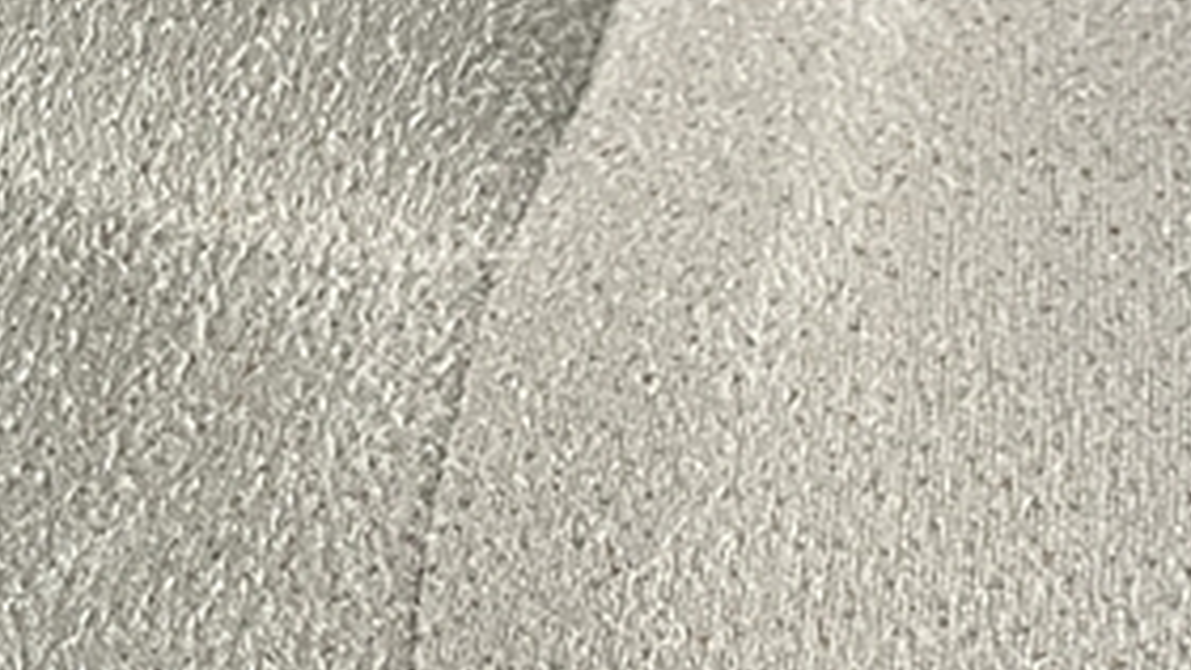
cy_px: 81
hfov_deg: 15.7
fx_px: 4074
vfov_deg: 9.4
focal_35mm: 129
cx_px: -415
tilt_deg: -60.0
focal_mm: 5.1
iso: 320
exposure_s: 1/60
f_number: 1.6
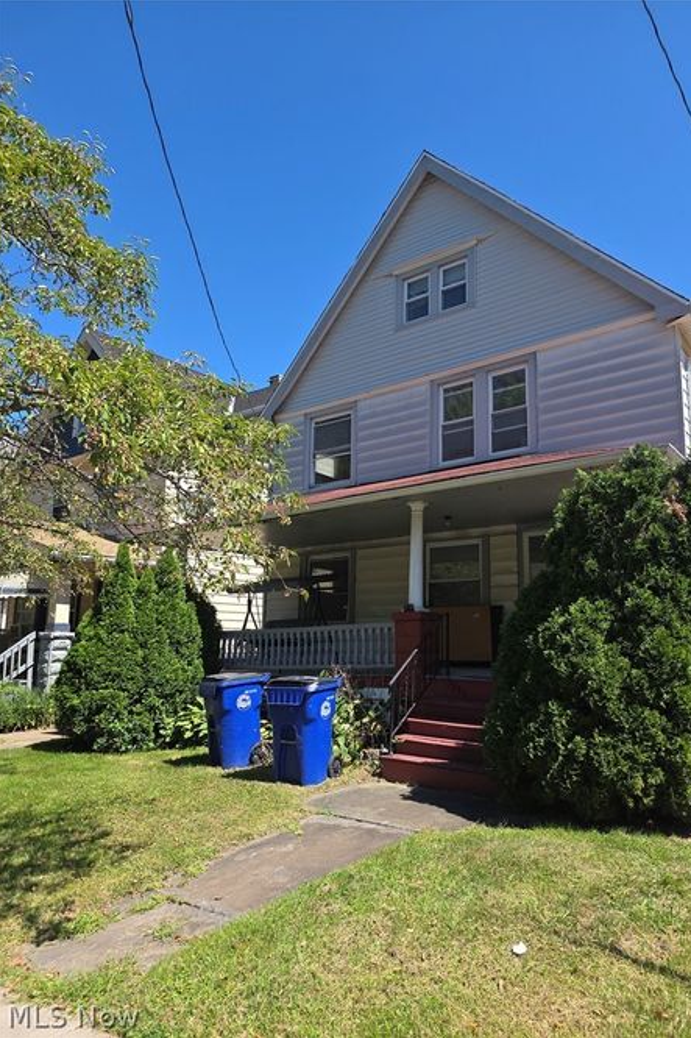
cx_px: 388
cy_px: 519
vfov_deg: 73.8
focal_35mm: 24
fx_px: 691
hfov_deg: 53.0
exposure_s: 1/529
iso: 12
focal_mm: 6.25
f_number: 1.7
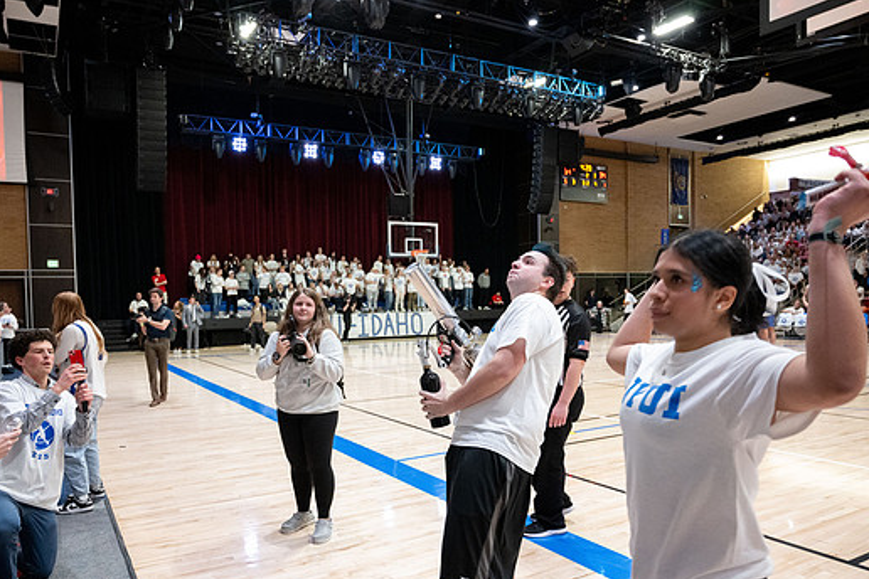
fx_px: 652
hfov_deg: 67.3
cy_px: 322
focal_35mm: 27
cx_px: 401
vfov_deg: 47.8
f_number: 4
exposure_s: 1/160
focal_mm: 24
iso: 8000
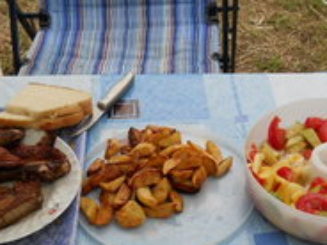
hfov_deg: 25.0
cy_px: 159
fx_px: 737
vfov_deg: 18.9
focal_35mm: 78
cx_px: 190
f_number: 3.1
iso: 80
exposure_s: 1/400
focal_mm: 6.72
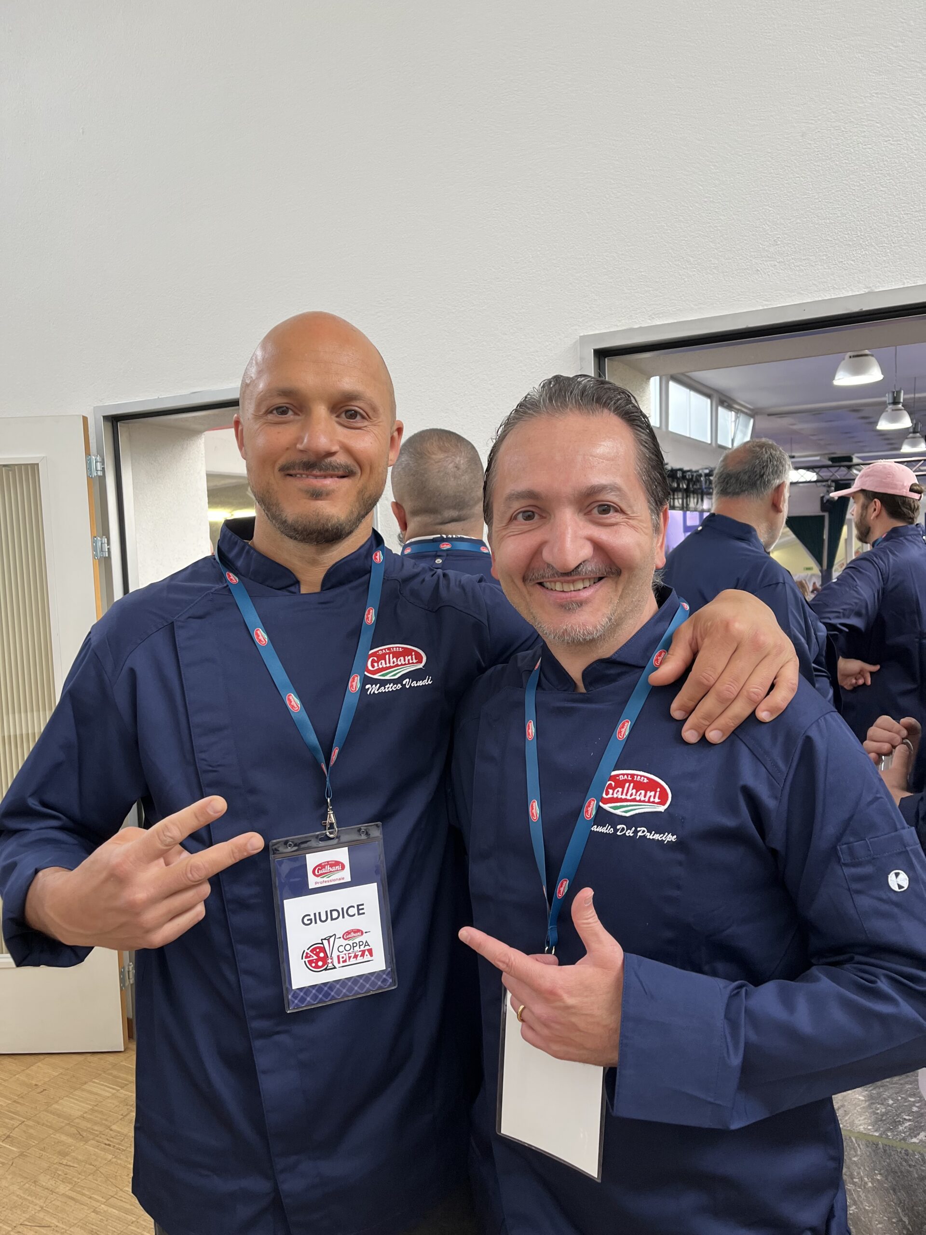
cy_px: 618
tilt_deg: -5.2
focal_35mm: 26
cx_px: 463
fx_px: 927
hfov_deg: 53.1
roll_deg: +1.9
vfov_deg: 67.3
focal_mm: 5.1
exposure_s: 1/122
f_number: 1.6
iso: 100
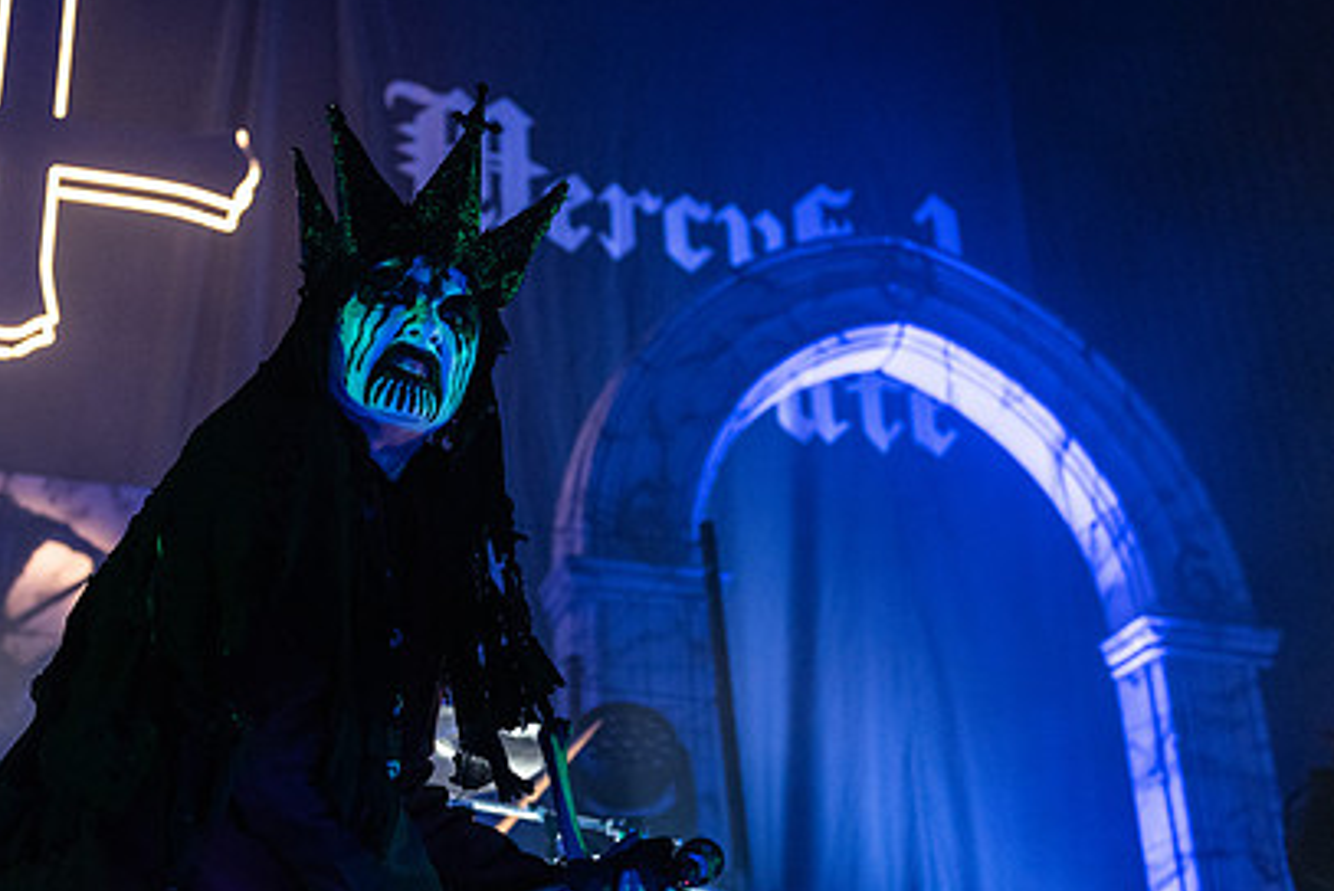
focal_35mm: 57
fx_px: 2114
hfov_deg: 34.9
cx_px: 551
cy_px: 424
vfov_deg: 23.8
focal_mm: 40
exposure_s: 1/320
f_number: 3.2
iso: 2000
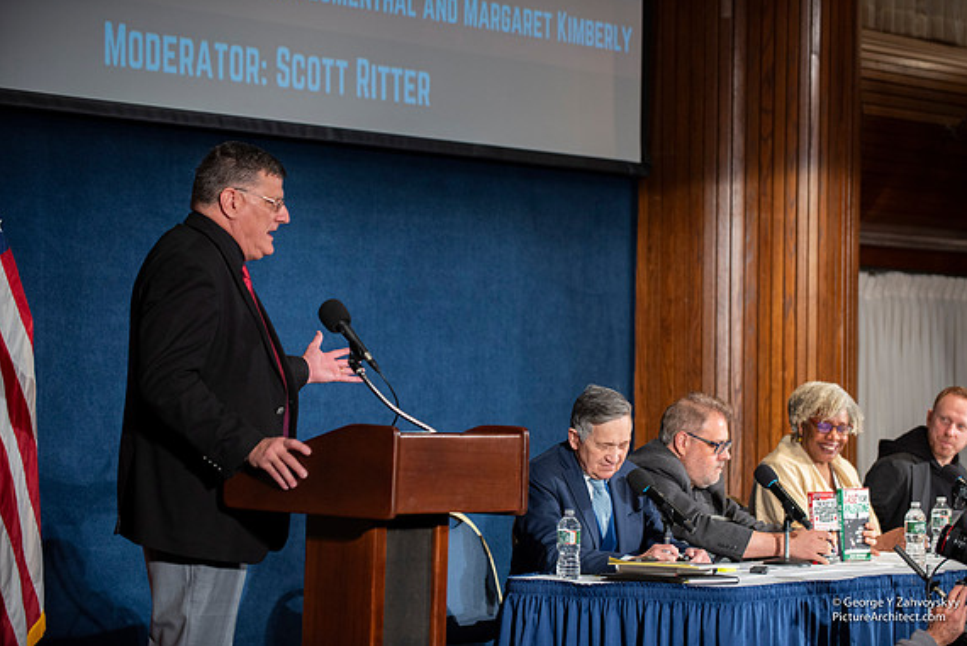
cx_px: 490
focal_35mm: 122
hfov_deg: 16.8
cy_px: 320
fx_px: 3279
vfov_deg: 11.3
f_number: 3.5
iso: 1600
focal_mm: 120
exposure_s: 1/200
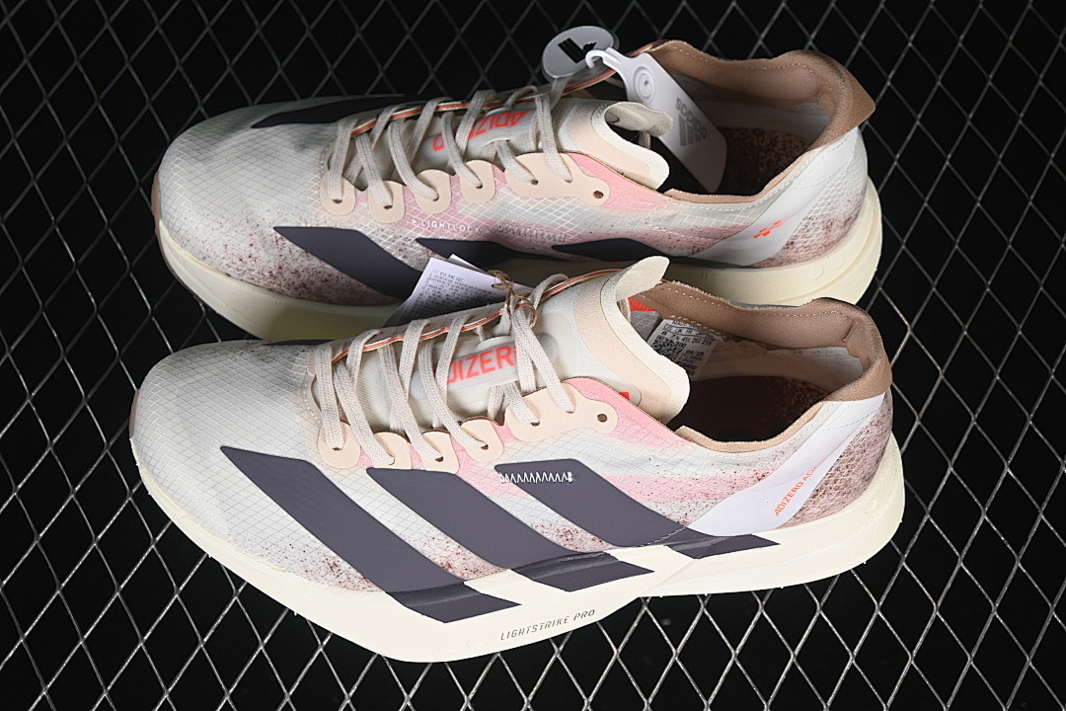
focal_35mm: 75
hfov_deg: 27.0
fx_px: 2221
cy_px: 356
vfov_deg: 18.2
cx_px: 533
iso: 160
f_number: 7.1
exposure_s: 1/60
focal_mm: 50
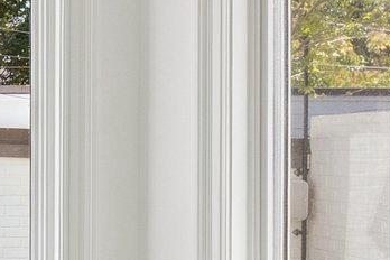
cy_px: 190
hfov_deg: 16.5
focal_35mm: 112
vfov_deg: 12.2
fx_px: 1213
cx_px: -214
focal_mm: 19
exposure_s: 1/125
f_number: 7.1
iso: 500
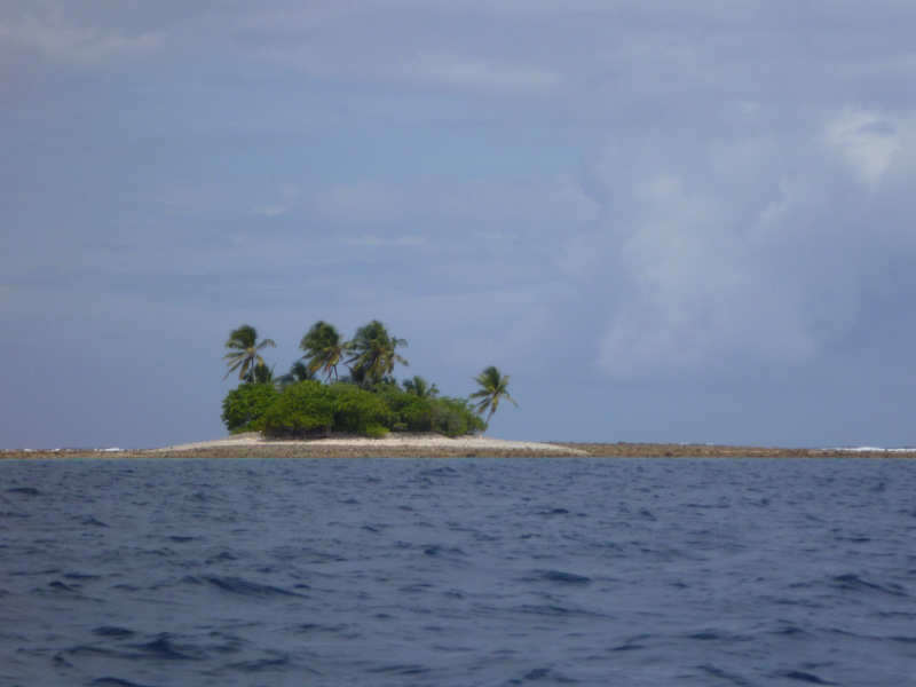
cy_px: 344
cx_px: 458
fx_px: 4102
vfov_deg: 9.6
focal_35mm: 155
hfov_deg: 12.7
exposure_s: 1/500
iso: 80
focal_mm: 22.8
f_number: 5.9
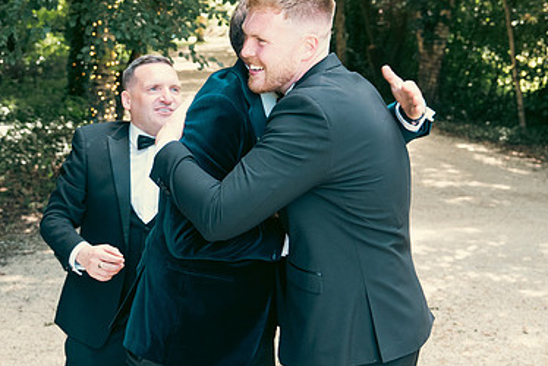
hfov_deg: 26.6
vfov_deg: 18.0
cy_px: 159
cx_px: 232
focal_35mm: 76
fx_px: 1158
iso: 800
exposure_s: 1/200
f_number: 3.5
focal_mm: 33
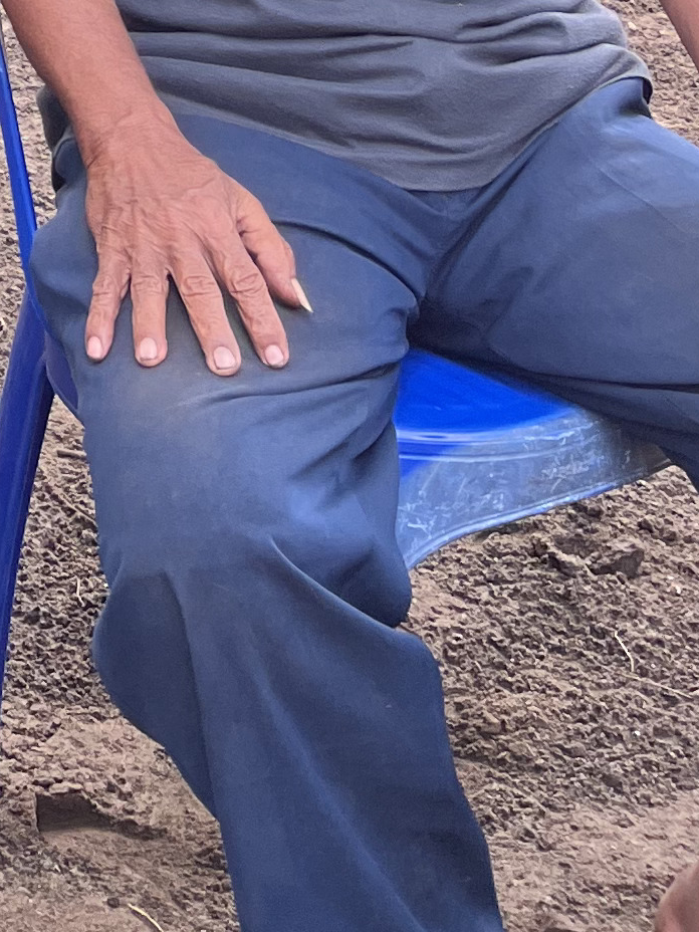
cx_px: -679
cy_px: -1036
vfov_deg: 14.1
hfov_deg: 11.8
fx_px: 3042
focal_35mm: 113
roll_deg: +0.9
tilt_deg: -1.8
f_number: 1.6
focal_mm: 5.1
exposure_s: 1/176
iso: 40
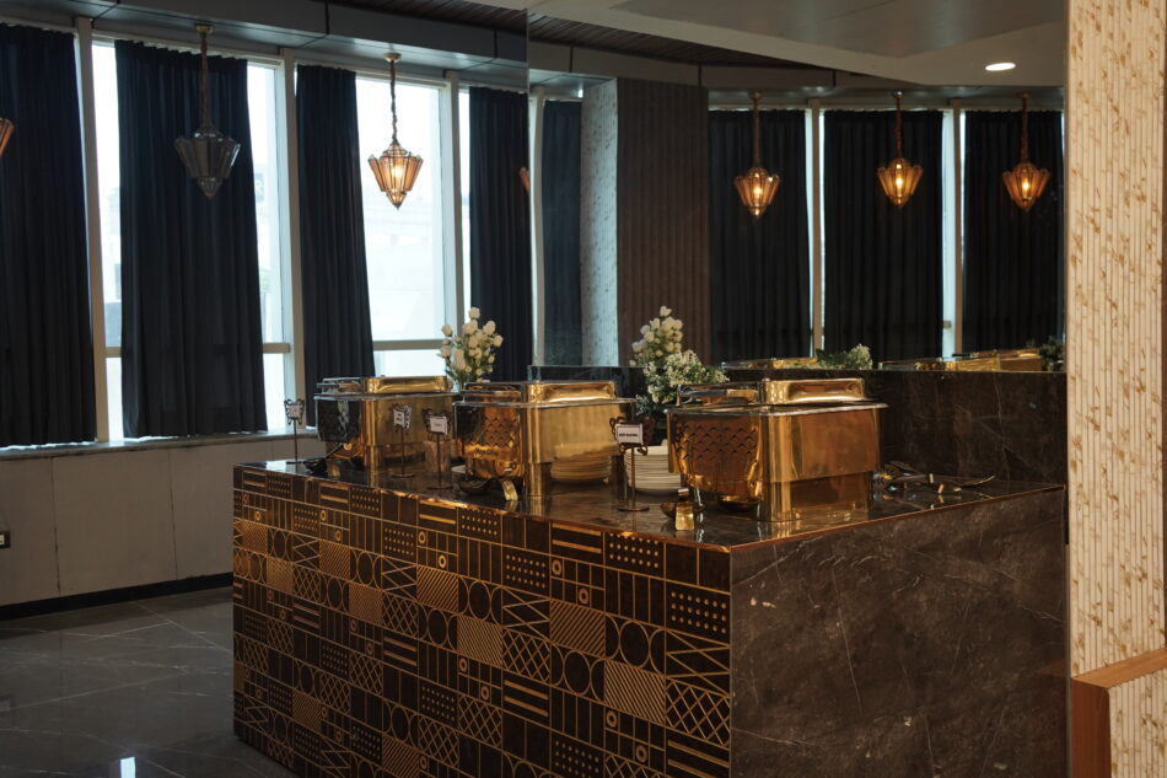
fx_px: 1134
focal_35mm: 35
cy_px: 389
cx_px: 584
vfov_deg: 37.8
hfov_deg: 54.4
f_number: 5.6
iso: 1000
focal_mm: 35
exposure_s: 1/160
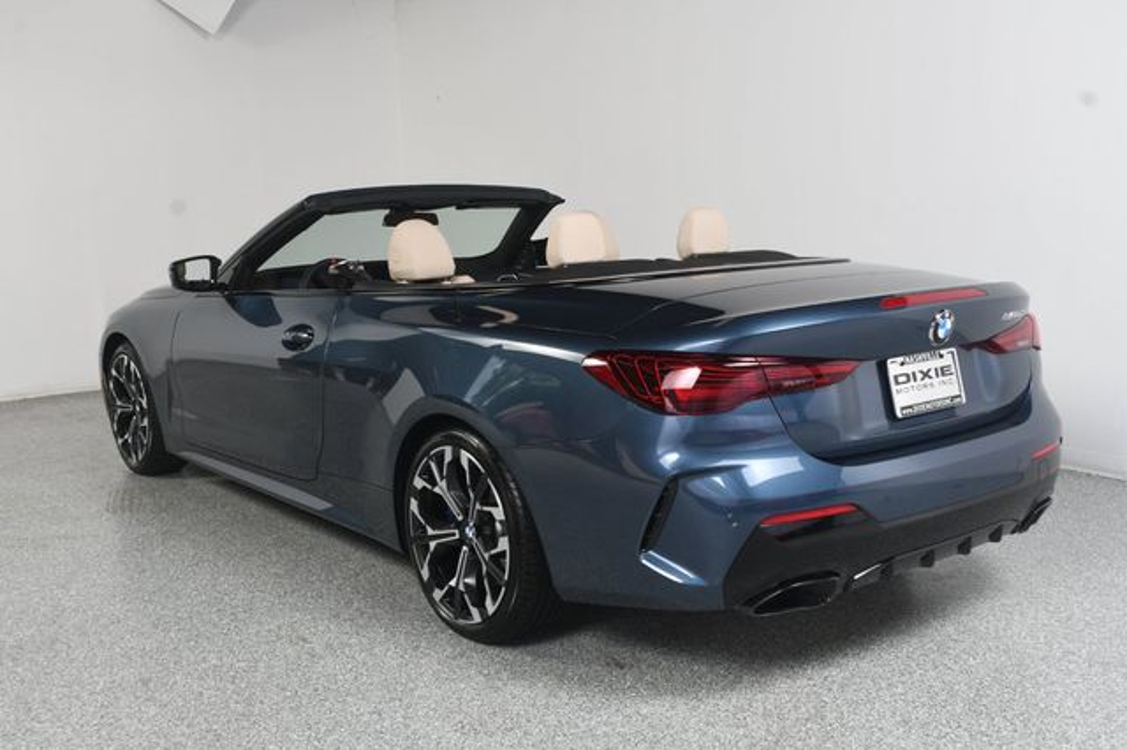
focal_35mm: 39
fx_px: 1220
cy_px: 375
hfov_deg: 49.6
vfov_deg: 34.2
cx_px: 564
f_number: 8
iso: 100
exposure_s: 1/160
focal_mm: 26
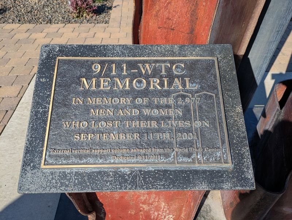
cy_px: 110
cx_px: 146
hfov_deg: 69.4
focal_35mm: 25
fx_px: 211
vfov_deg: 54.9
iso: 41
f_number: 1.89
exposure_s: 1/1420
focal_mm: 5.43
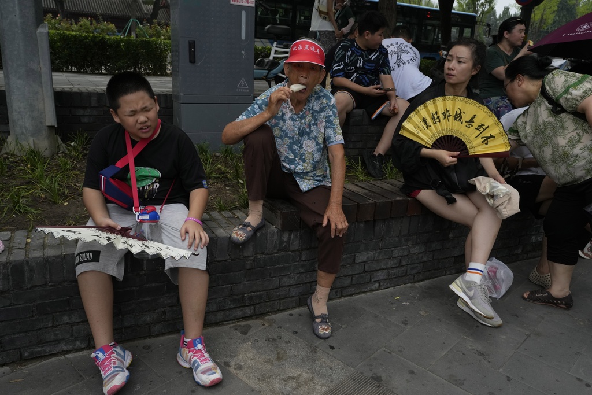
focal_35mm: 29
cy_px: 198
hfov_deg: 63.7
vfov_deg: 45.0
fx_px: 477
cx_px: 296
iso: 640
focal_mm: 29
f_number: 8
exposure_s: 1/1250
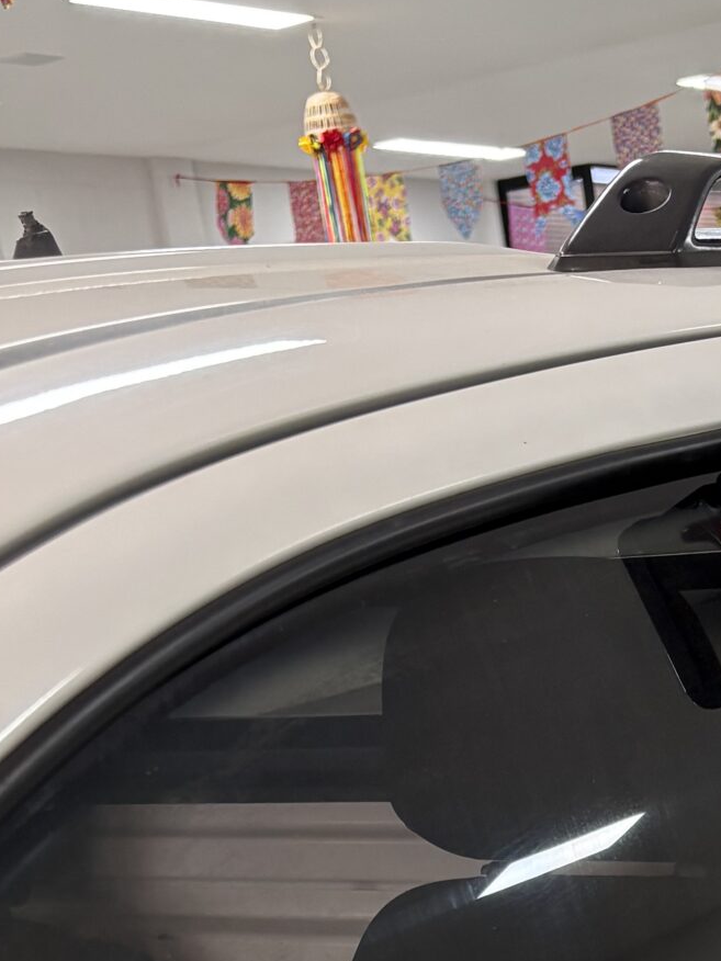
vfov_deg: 23.6
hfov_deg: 17.8
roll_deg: +4.8
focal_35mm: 76
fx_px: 2111
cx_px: 1010
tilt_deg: -17.5
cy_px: 1127
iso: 125
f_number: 1.6
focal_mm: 5.96
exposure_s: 1/84
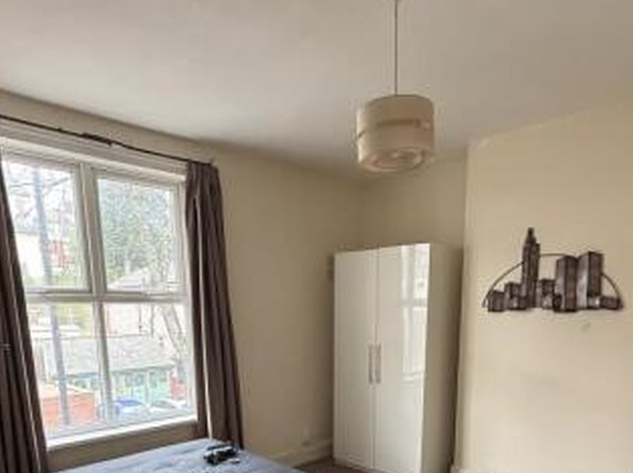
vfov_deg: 49.2
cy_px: 393
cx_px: 340
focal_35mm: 26
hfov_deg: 67.3
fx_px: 475
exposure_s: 1/99
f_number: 2.2
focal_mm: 2.22
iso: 200
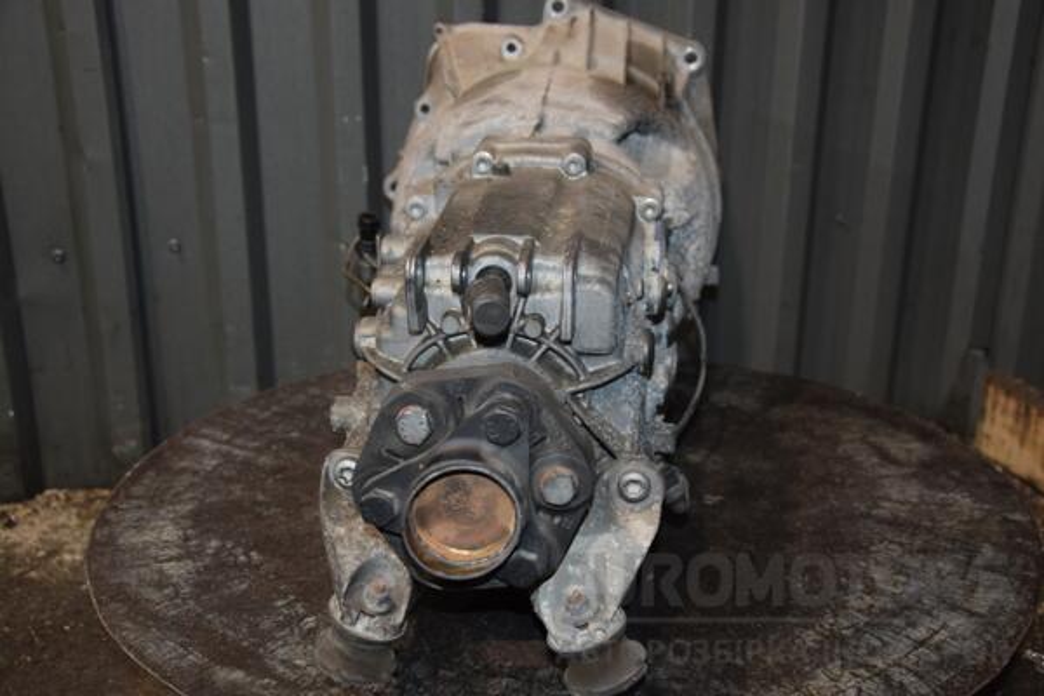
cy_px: 348
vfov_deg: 29.9
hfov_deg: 43.6
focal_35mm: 45
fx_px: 1305
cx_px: 522
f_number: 5
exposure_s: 1/60
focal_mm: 30
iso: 800
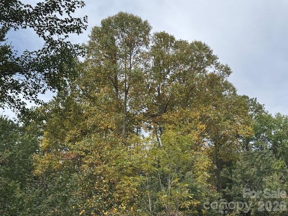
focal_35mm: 48
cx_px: 144
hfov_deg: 39.7
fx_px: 399
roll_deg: -0.9
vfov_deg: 30.3
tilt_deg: +25.5
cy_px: 108
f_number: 1.78
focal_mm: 6.76
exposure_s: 1/2331
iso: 64
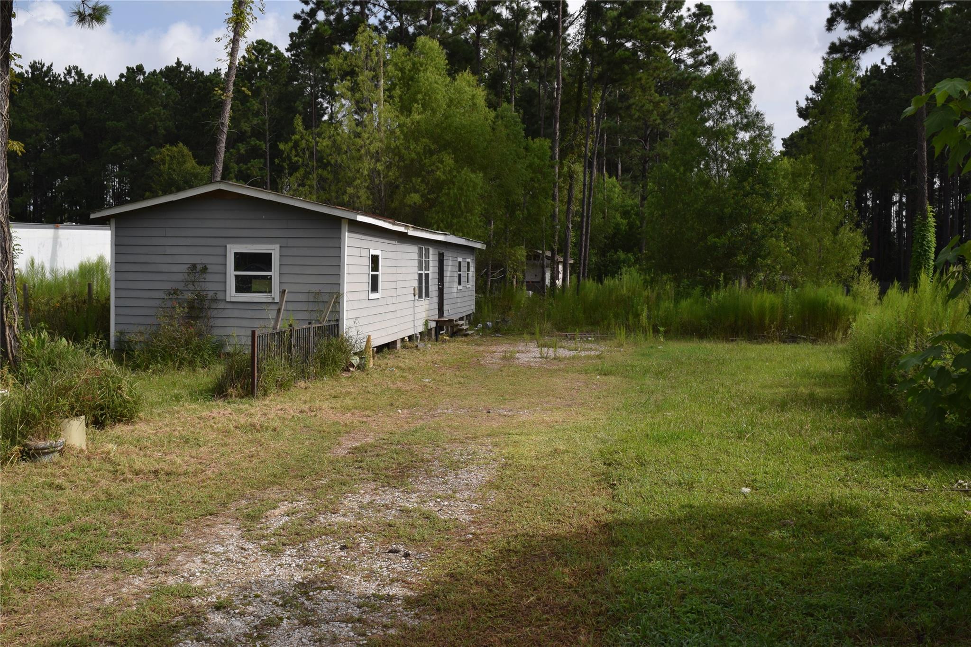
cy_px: 324
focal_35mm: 36
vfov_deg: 36.9
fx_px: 971
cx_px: 486
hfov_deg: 53.1
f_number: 9
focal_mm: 24
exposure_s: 1/320
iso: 200
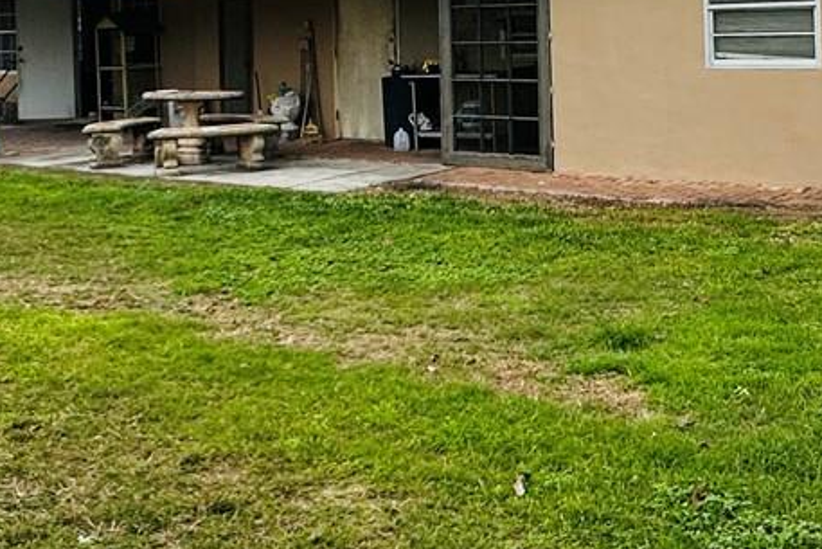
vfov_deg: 25.4
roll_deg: +1.8
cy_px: 22
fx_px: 1165
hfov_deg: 38.7
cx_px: 336
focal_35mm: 51
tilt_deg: +1.0
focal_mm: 2.22
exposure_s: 1/3125
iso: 40
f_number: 2.2
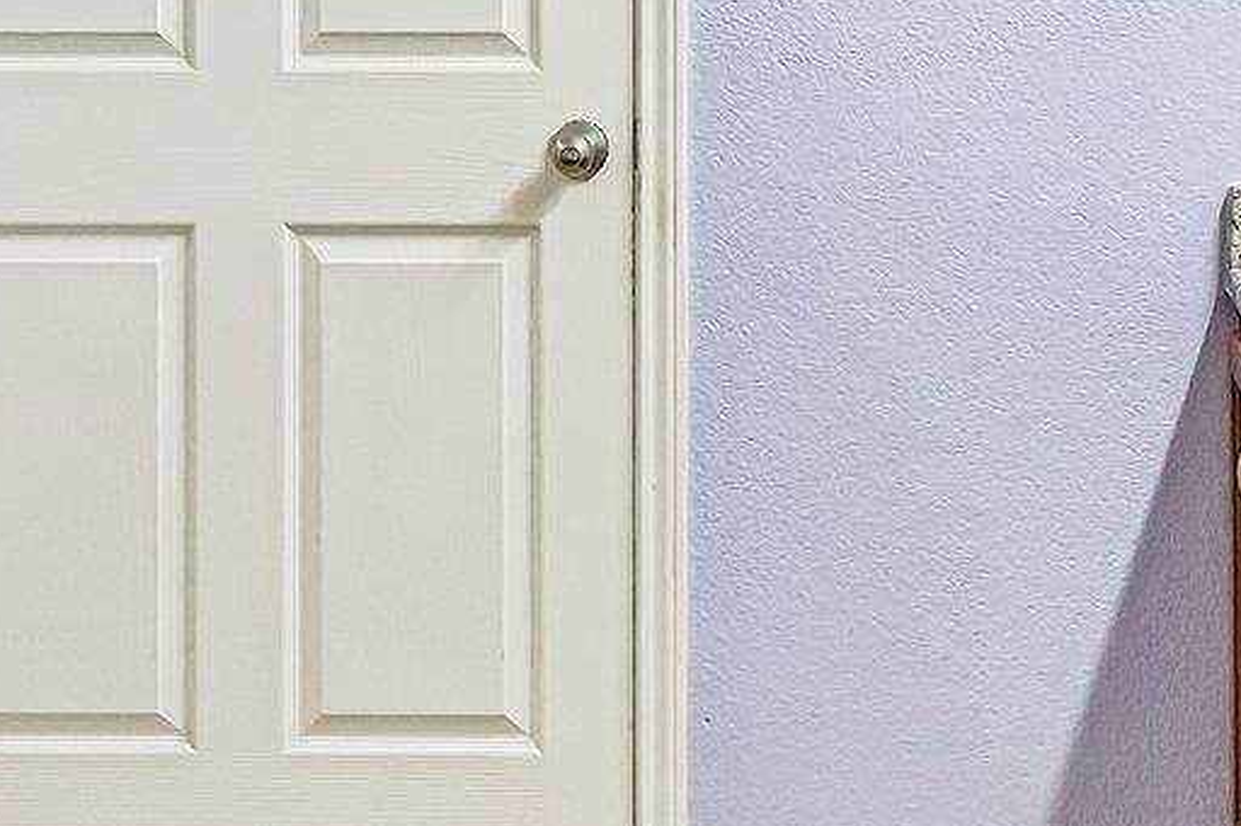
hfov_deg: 29.3
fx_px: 2343
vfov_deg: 19.3
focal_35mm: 68
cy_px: -42
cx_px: 911
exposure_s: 1/20
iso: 800
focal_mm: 17
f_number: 8
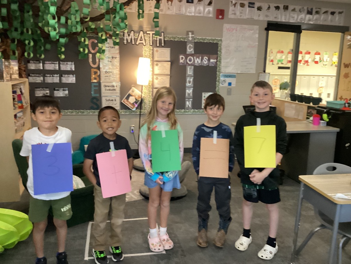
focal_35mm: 31
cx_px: 176
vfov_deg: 45.4
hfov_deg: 58.4
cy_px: 132
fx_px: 314
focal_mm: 3.3
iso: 500
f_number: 2.4
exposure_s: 1/30
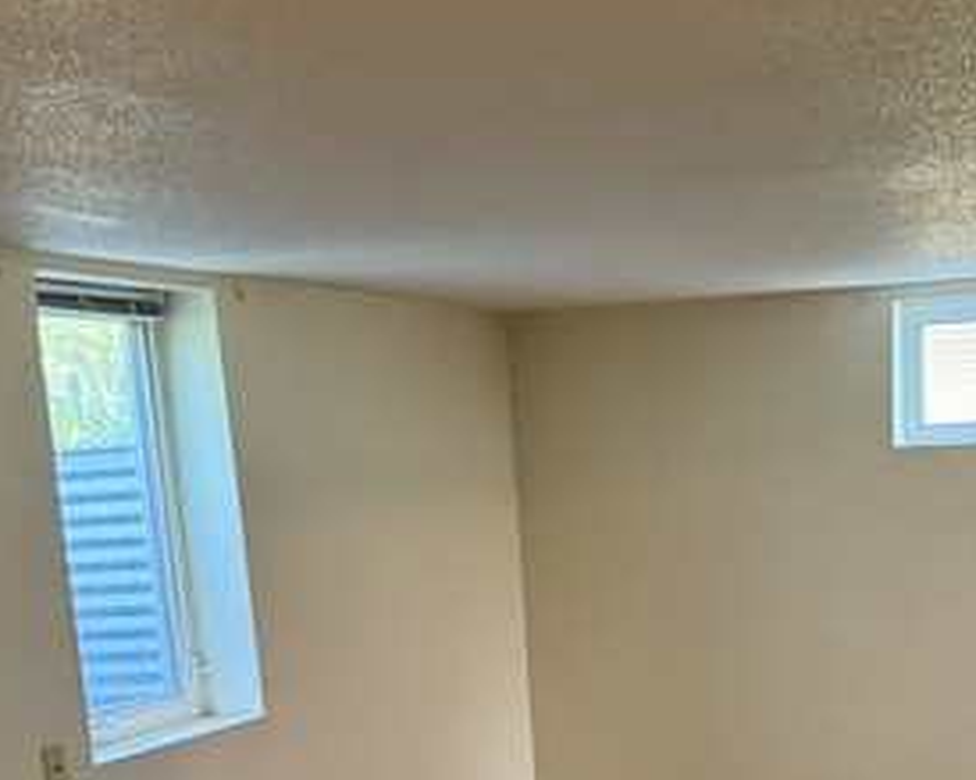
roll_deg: +2.0
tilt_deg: -12.0
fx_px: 1646
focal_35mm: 57
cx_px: 696
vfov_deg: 25.2
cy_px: 798
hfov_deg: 32.6
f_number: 1.78
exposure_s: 1/60
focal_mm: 6.76
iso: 800
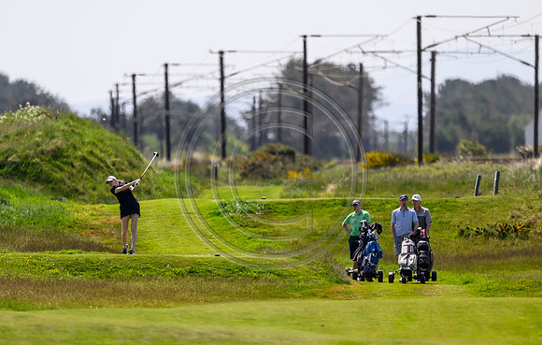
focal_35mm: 747
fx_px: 11088
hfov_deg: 2.8
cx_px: 236
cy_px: 200
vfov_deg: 1.8
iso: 500
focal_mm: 560
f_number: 4
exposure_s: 1/5000
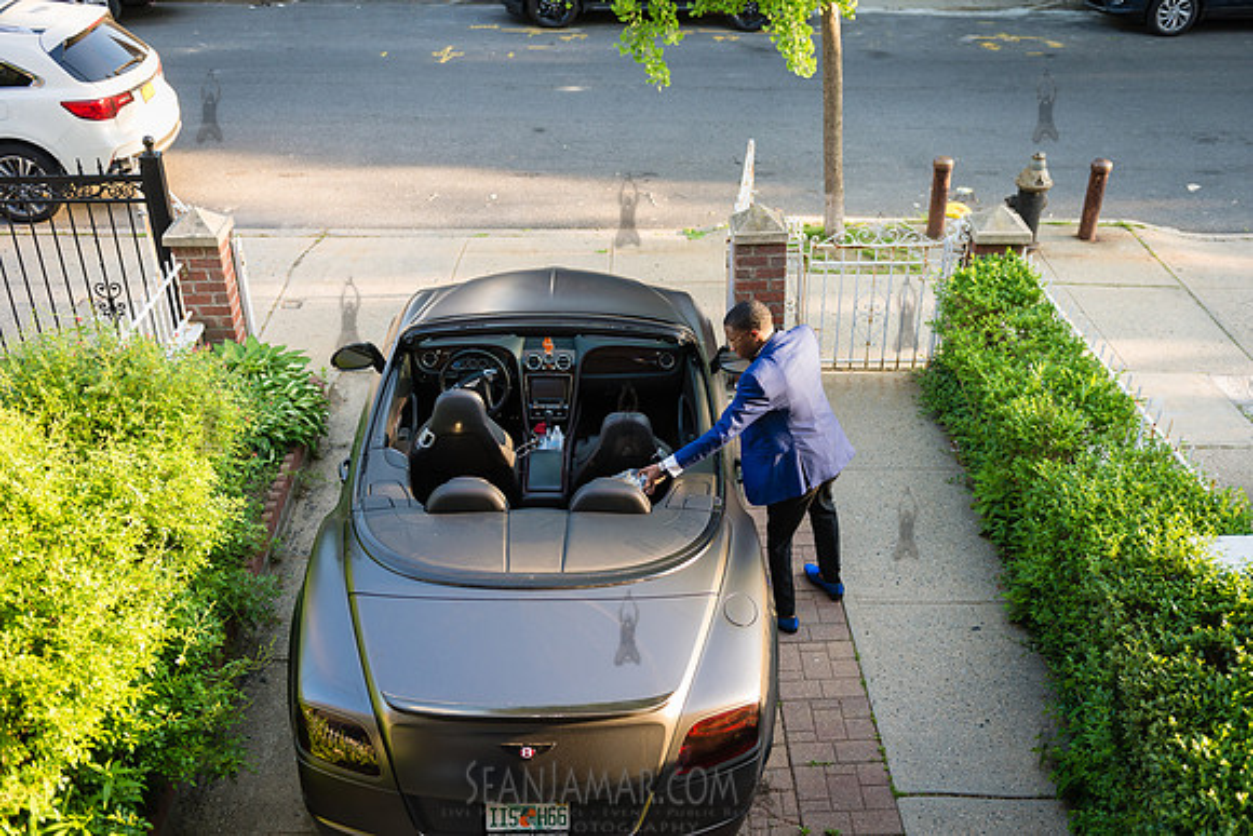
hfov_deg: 54.4
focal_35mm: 35
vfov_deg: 37.9
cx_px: 626
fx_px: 1218
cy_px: 418
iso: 500
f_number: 3.2
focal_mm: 35
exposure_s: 1/320
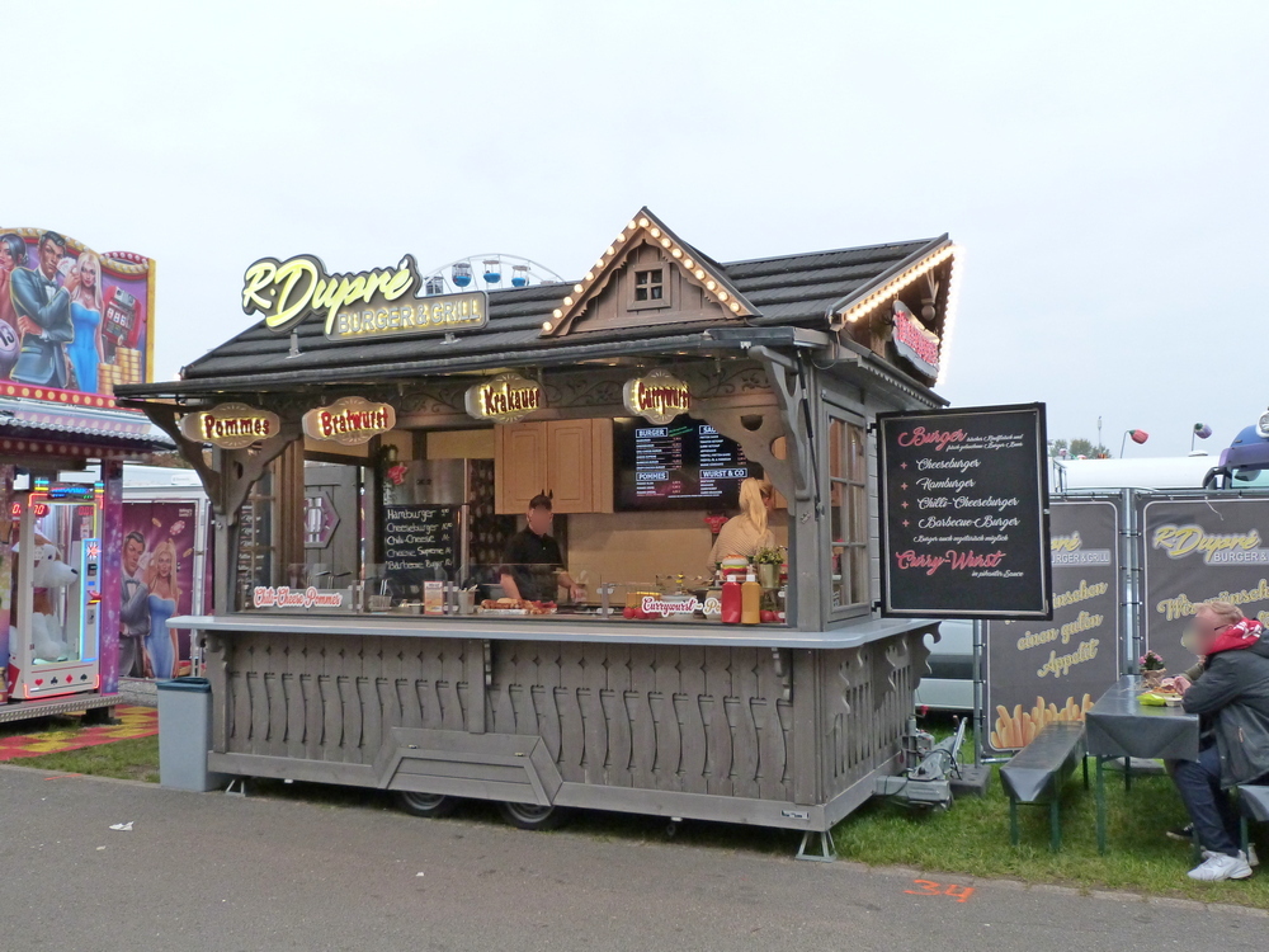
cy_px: 476
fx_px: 1173
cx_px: 634
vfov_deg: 44.2
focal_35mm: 32
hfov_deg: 56.8
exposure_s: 1/250
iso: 320
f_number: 4
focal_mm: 5.6
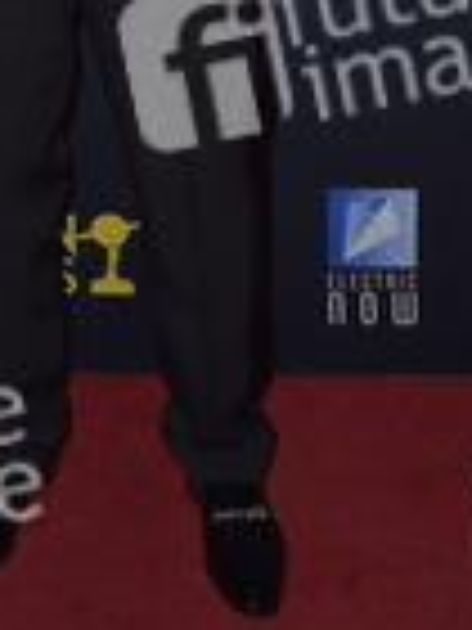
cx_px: -56
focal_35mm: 88
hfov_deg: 16.3
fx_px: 1600
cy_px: -180
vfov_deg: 20.4
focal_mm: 32
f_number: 6.3
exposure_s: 1/250
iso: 250
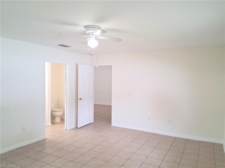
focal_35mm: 26
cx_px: 112
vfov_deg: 53.1
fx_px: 169
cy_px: 84
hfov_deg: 67.3
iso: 320
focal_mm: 3.98
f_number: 1.8
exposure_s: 1/120
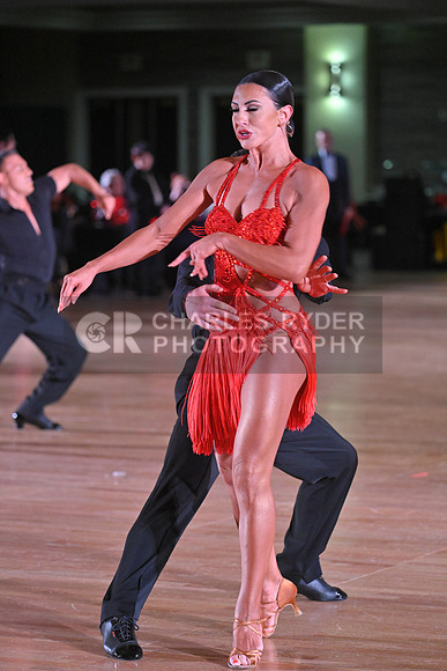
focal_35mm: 145
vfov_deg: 14.2
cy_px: 336
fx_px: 2699
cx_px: 224
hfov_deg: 9.5
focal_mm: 145
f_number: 4.5
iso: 5000
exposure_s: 1/400
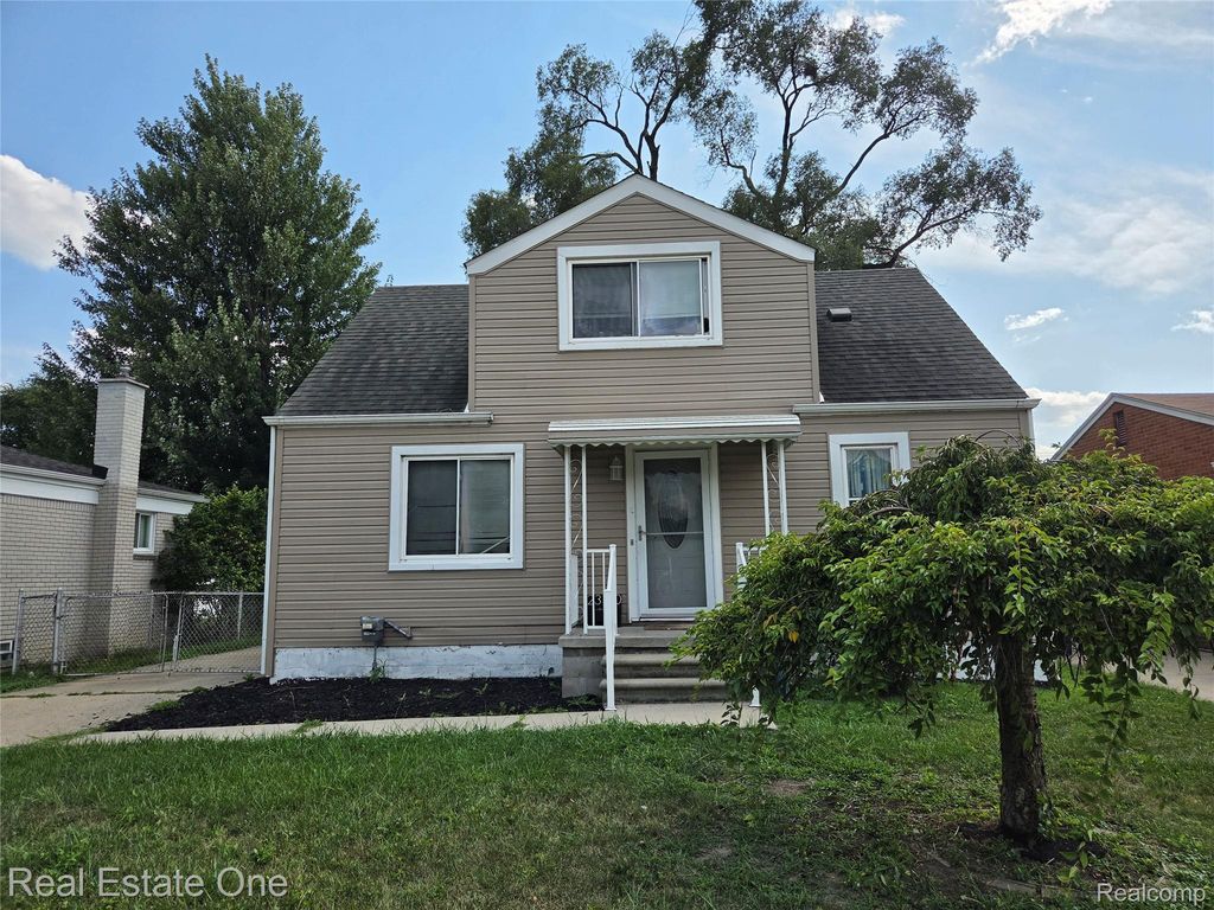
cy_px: 455
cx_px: 607
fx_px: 807
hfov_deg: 73.9
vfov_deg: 58.9
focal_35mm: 23
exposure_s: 1/7595
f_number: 1.8
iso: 80
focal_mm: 5.4
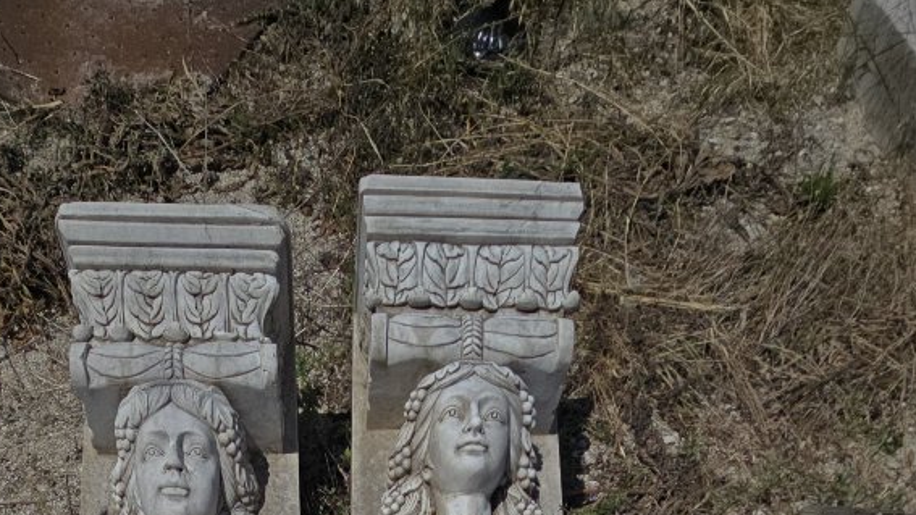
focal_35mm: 30
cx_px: 315
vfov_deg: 23.1
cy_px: 901
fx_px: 729
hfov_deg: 62.9
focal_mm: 2.2
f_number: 2.2
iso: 50
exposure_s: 1/9021
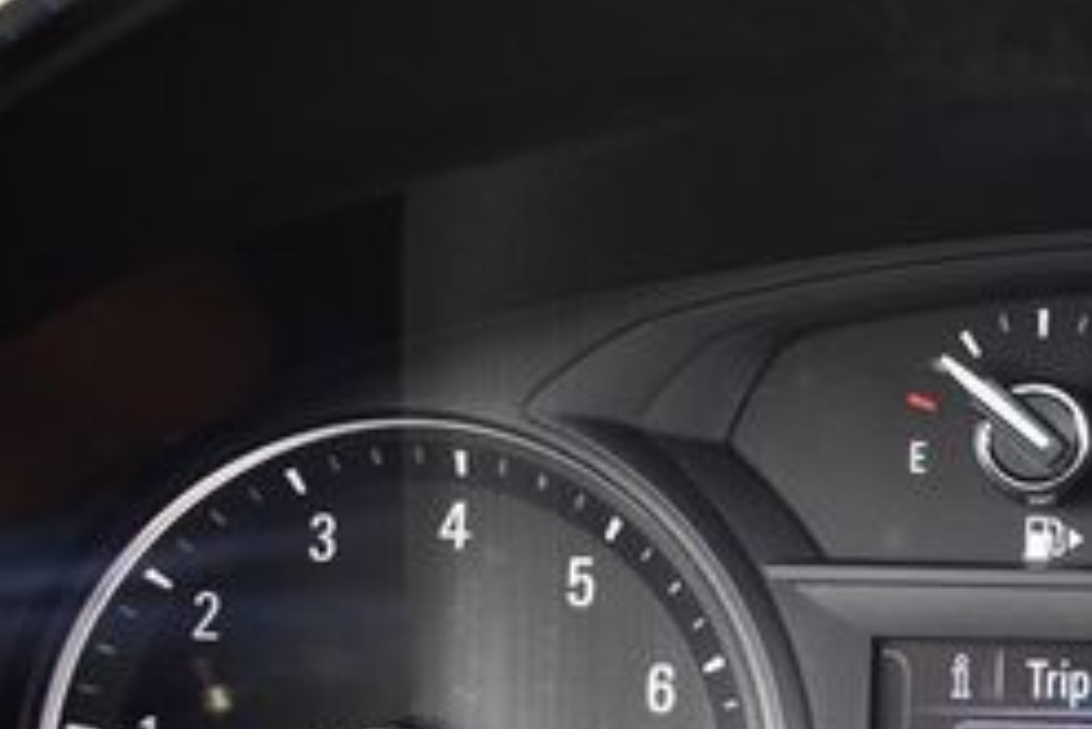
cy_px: 488
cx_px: 1260
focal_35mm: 70
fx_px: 2124
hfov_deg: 26.2
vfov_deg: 19.4
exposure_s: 1/250
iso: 640
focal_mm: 18
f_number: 3.5
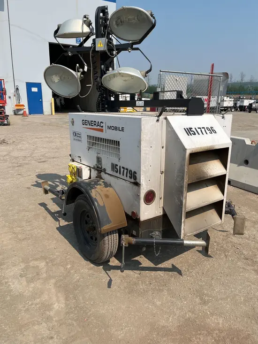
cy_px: 172
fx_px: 258
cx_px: 129
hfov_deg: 53.1
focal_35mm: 26
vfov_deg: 67.3
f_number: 1.6
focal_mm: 5.1
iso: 50
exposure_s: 1/4854
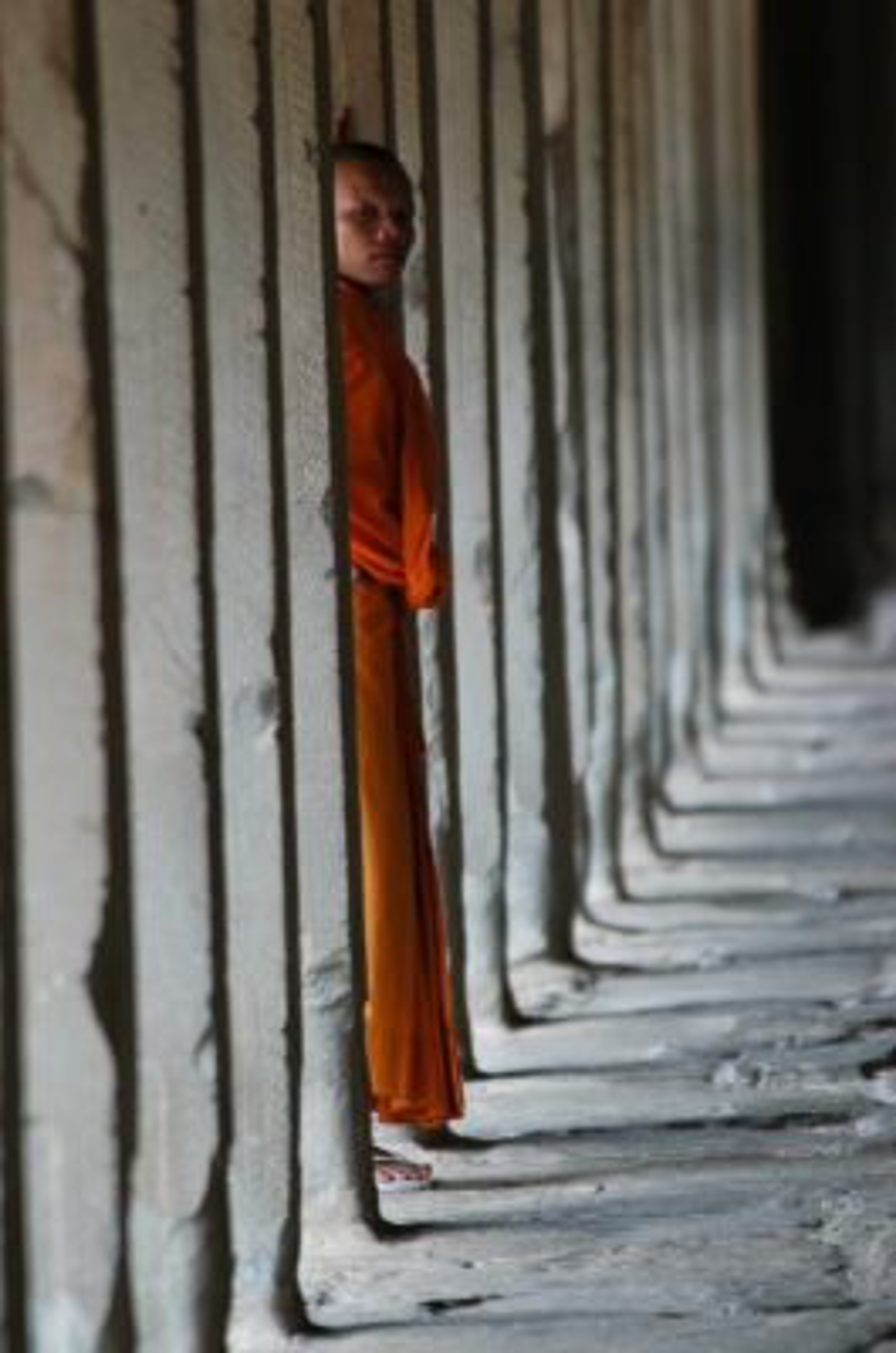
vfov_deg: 3.4
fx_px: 22496
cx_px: 448
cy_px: 676
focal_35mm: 600
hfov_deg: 2.3
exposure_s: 1/125
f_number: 5.6
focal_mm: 400
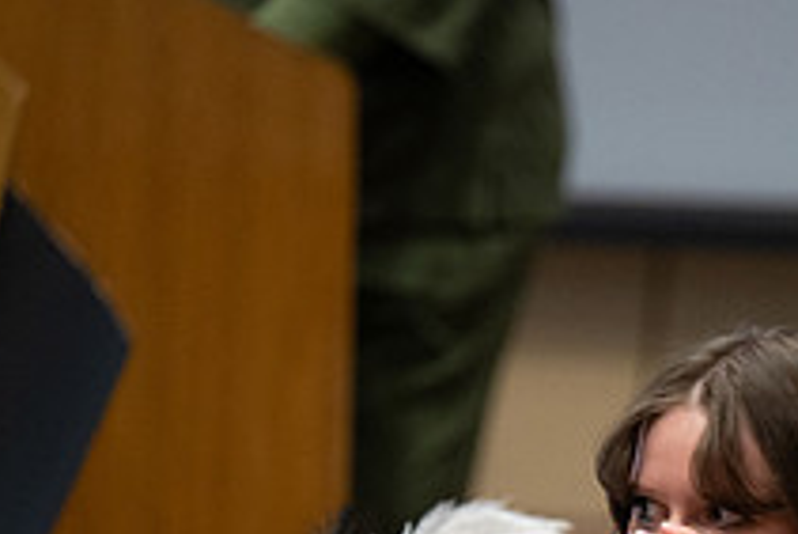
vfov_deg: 2.5
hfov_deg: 3.8
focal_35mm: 549
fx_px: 12177
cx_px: 703
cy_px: 606
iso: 3200
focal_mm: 200
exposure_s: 1/160
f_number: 2.8
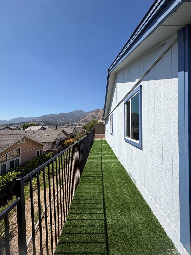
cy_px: 128
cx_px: 96
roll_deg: +1.1
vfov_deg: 102.1
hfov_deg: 85.7
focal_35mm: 14
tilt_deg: -0.7
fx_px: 103
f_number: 2.2
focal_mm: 2.22
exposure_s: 1/1050
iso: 20
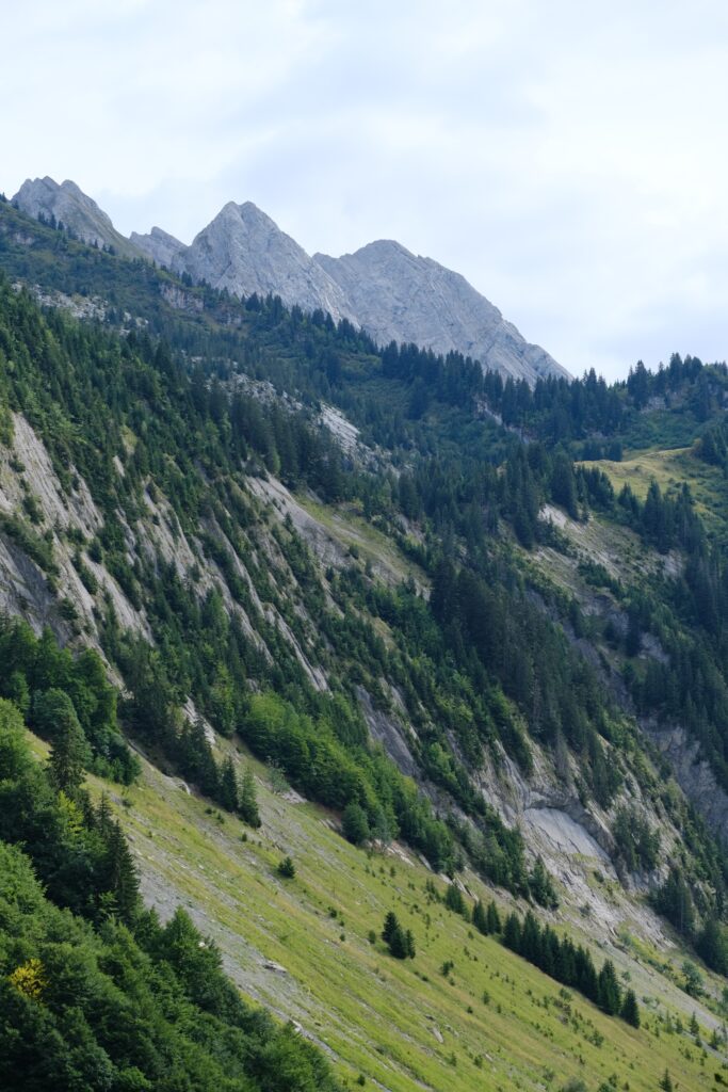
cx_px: 364
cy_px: 546
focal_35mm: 70
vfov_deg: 28.8
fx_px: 2122
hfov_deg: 19.5
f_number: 5.6
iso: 320
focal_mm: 46.6
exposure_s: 1/300
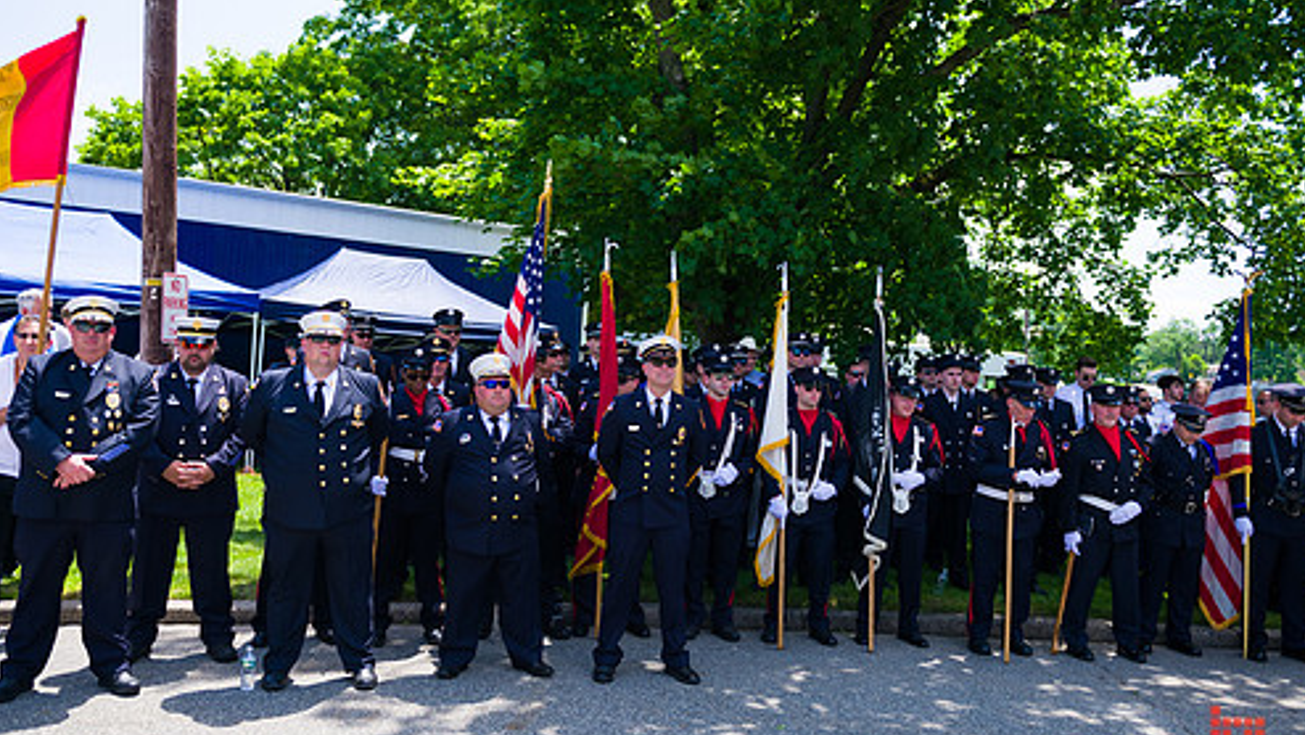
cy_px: 332
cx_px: 631
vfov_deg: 36.7
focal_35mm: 32
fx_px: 1107
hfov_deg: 61.0
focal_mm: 26
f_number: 4
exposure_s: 1/1600
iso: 200
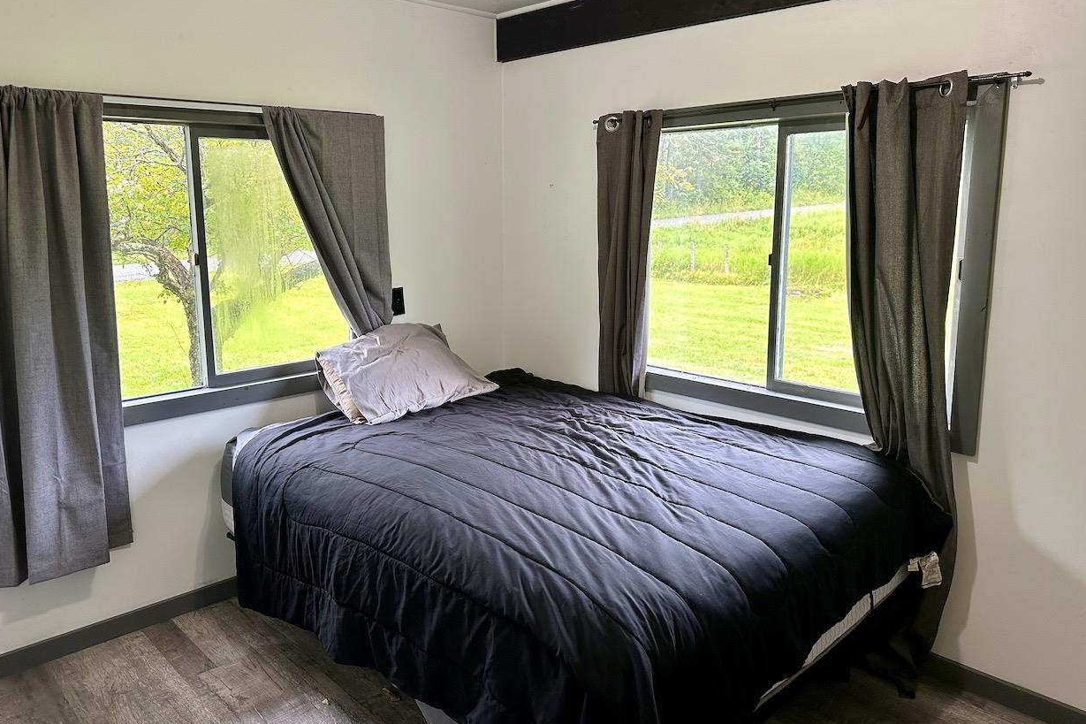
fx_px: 784
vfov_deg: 49.4
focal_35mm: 26
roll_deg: +0.3
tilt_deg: -8.9
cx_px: 528
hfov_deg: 69.4
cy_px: 320
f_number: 1.78
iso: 160
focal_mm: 6.86
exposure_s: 1/120
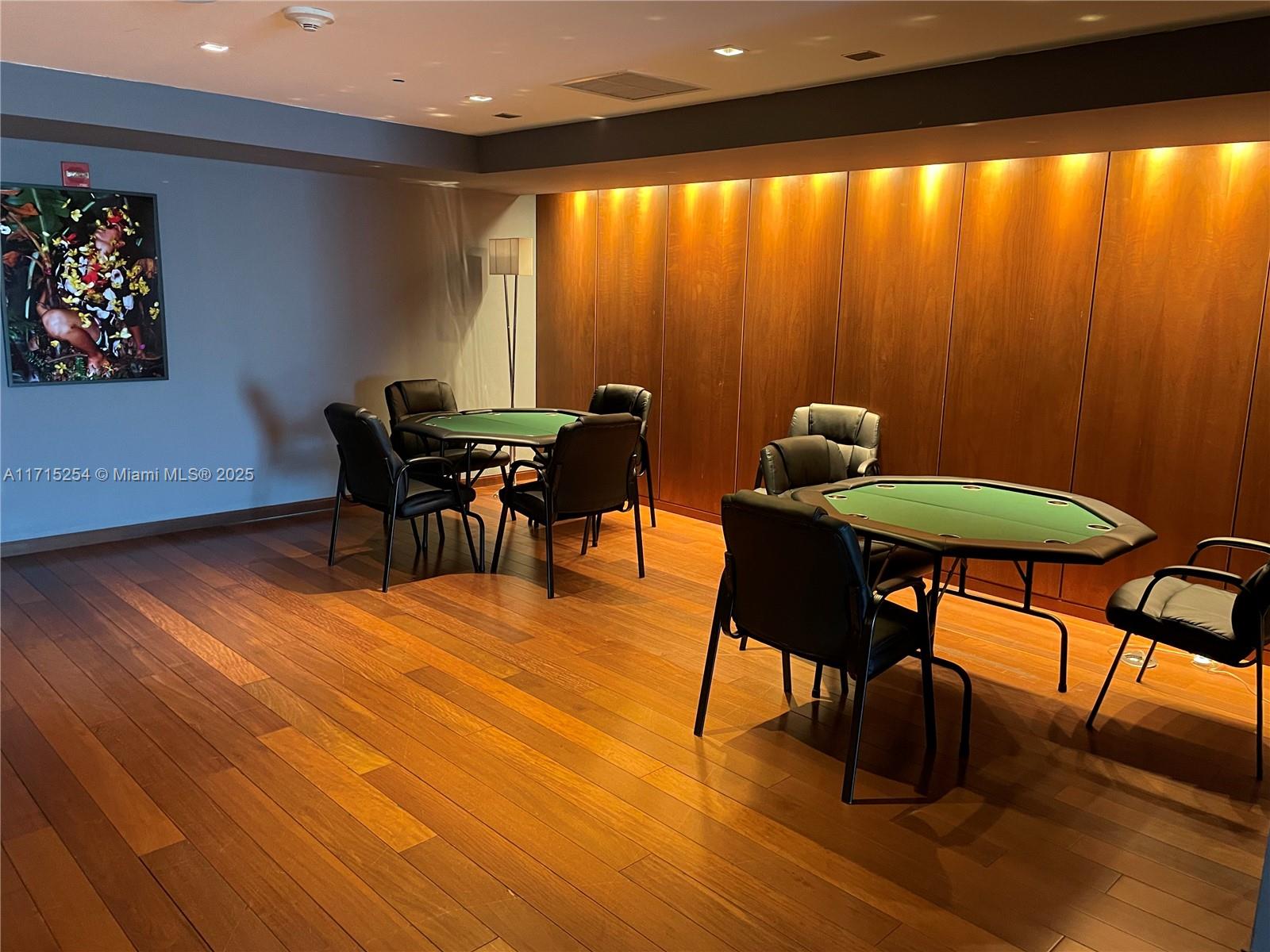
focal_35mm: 26
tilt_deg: -11.1
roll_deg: -1.7
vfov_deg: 53.1
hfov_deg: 67.3
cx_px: 635
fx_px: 954
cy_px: 476
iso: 400
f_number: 1.6
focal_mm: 4.2
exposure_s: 1/40
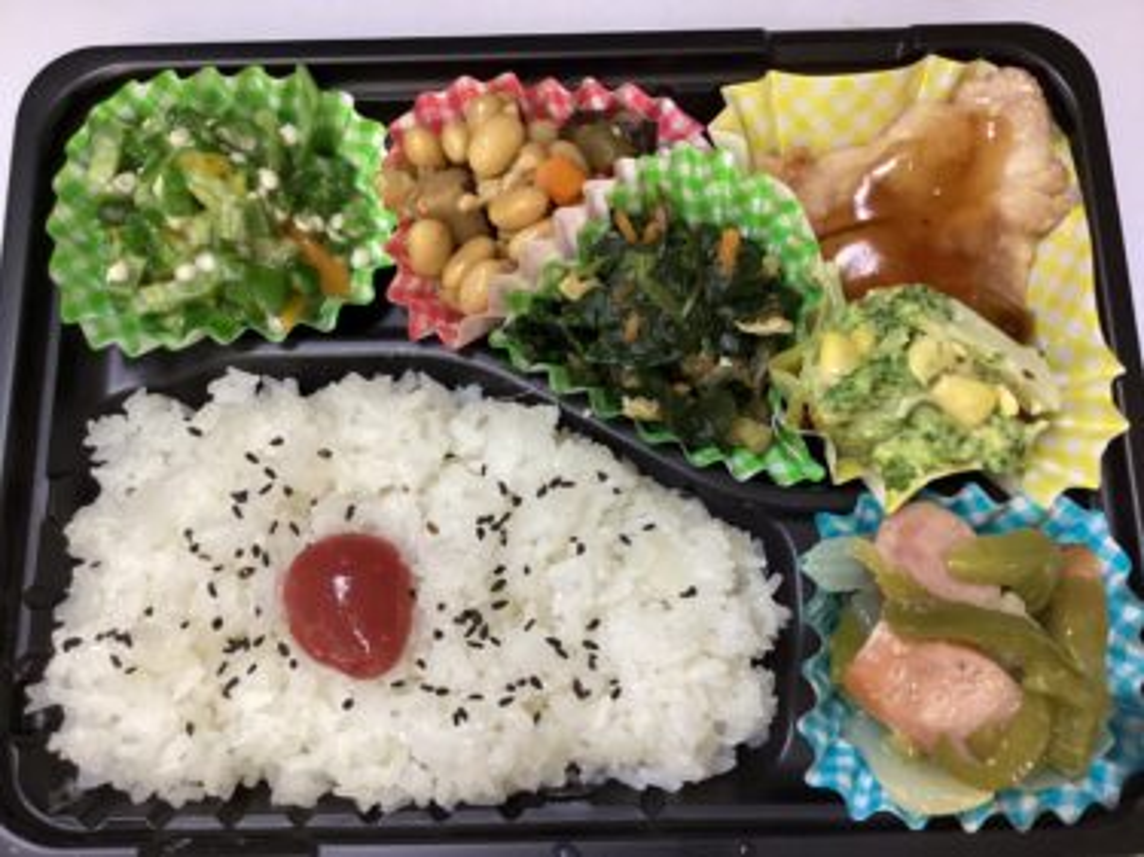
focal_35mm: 31
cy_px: 428
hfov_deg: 58.4
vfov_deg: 45.4
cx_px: 572
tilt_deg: -77.0
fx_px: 1024
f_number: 2.4
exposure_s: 1/60
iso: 200
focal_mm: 3.3
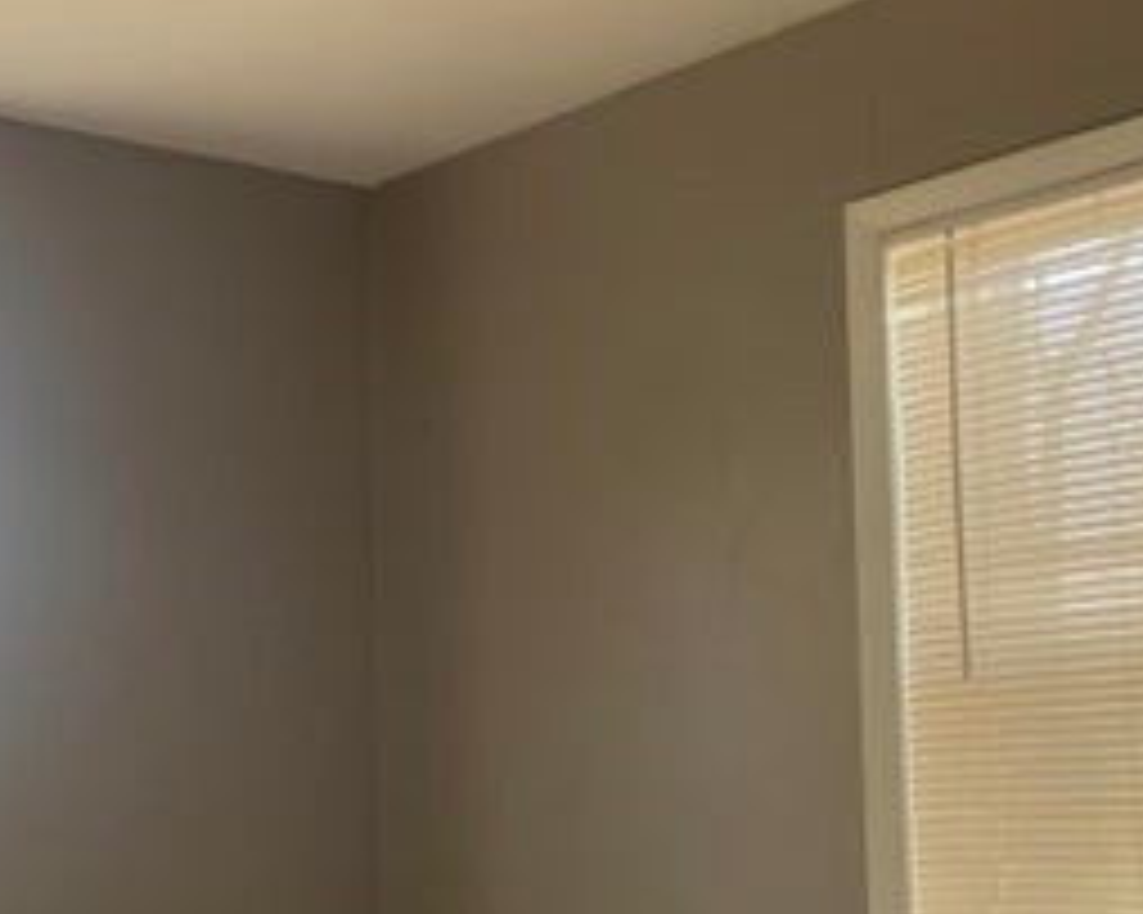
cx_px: 171
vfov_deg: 23.6
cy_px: 671
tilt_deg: +3.7
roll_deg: +0.7
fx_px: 2164
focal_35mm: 64
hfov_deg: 28.7
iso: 40
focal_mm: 4.25
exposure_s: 1/121
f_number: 1.8
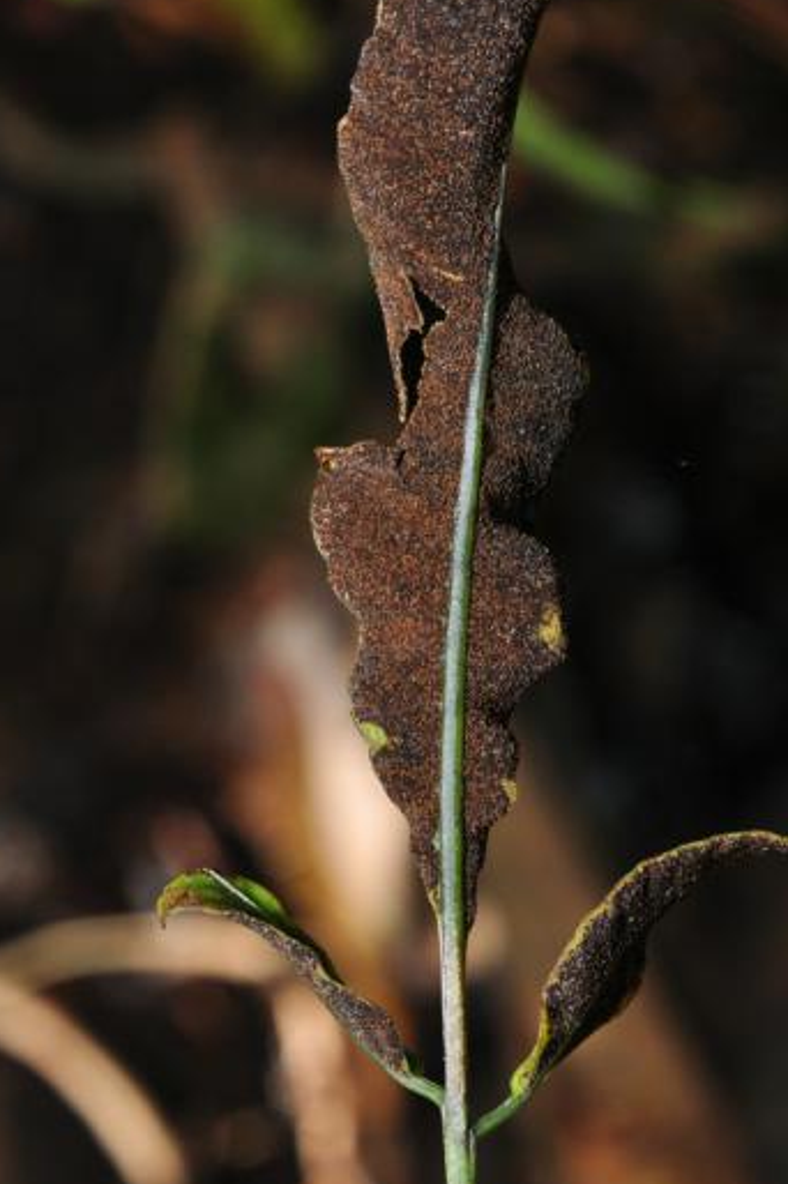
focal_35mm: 105
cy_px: 509
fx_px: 3452
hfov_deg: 13.0
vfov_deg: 19.5
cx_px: 441
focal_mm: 60
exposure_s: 1/60
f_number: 11
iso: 250
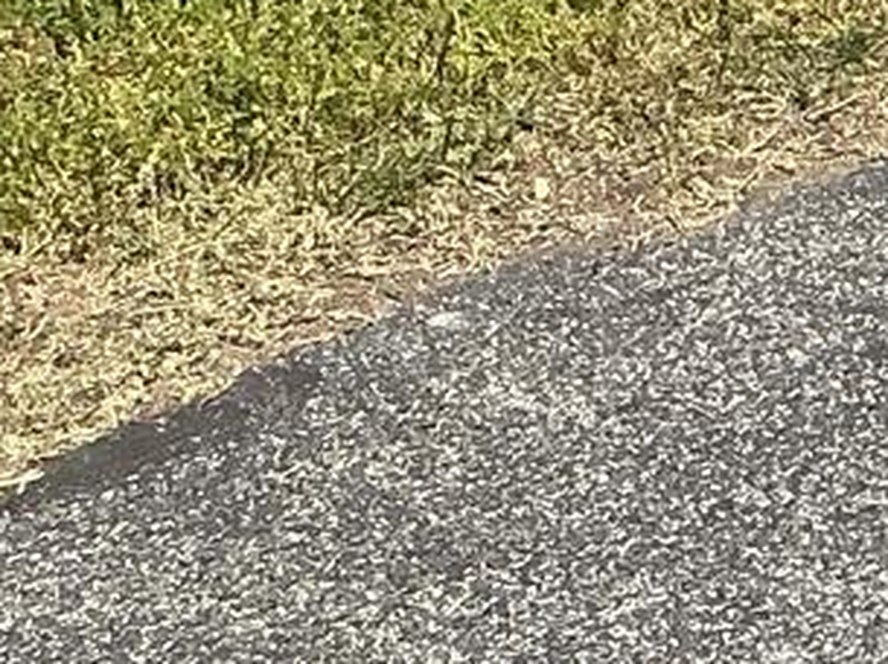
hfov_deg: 8.2
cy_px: -1209
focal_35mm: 195
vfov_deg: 6.9
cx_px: 2926
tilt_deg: -3.6
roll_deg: -0.1
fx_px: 4996
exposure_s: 1/1279
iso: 25
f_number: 1.8
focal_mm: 3
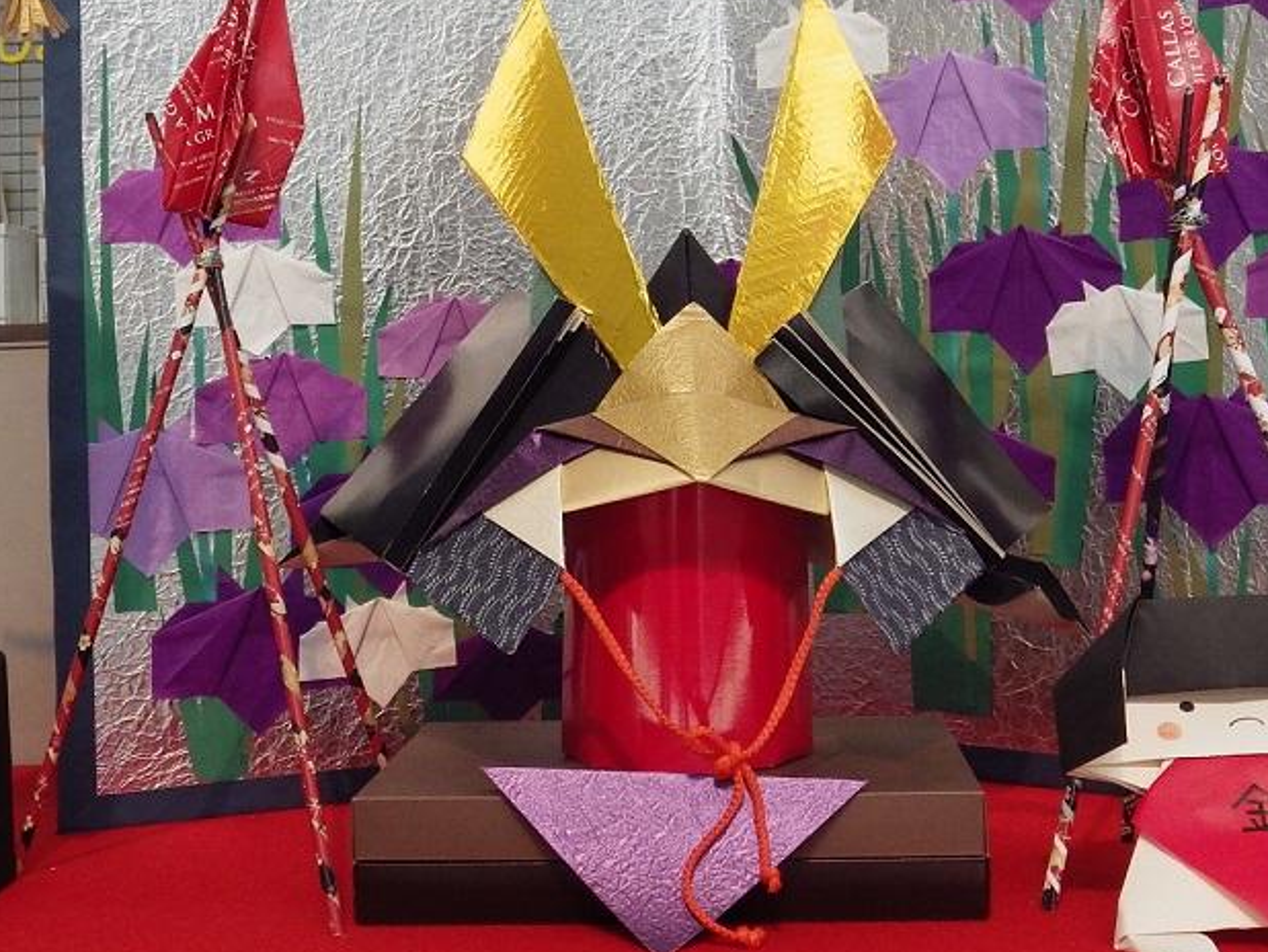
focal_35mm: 55
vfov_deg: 26.5
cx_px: 624
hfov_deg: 34.9
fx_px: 2015
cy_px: 357
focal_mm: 6.2
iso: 250
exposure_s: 1/50
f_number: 3.4
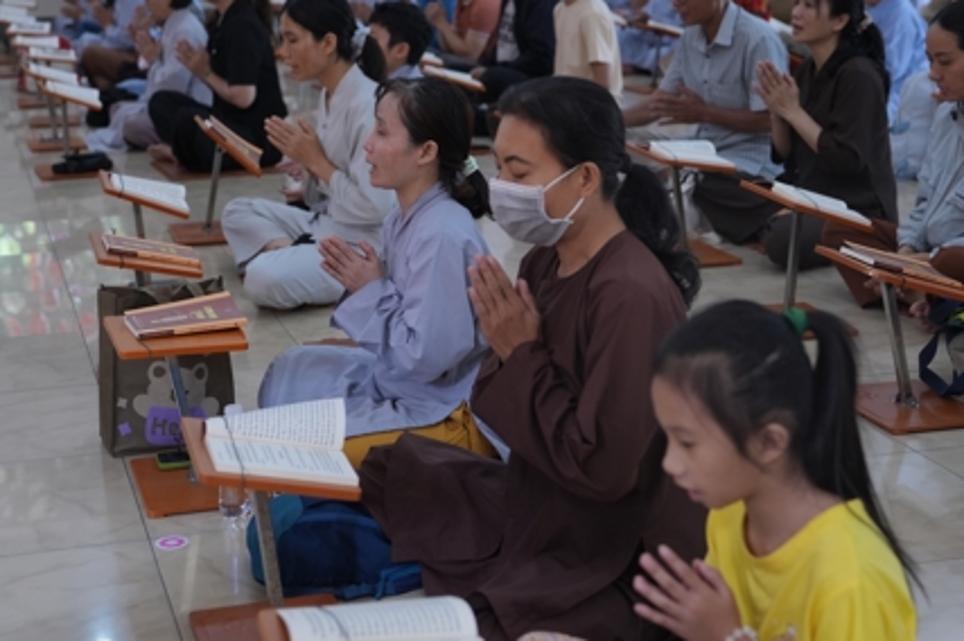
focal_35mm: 67
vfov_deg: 20.2
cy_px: 211
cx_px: 400
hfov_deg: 30.0
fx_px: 1793
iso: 640
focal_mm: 44
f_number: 2.8
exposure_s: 1/200
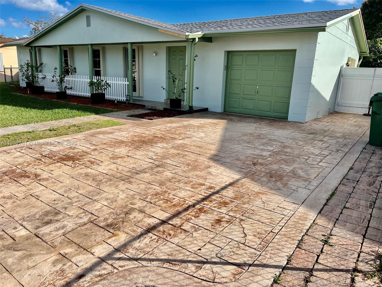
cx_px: 191
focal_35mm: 26
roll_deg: -2.0
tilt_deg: -14.7
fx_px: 287
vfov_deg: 53.1
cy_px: 144
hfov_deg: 67.3
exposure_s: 1/3876
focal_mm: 5.1
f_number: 1.6
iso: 50
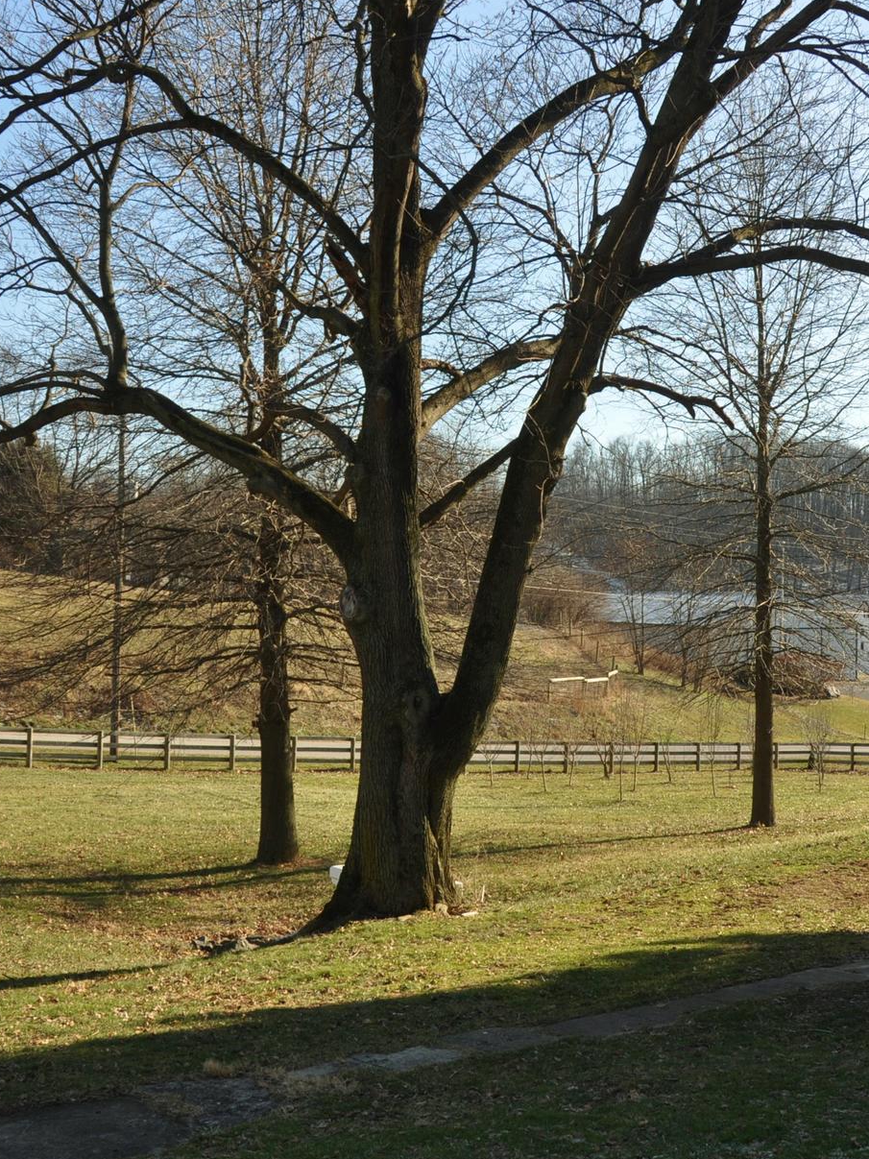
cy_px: 567
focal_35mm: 44
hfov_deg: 32.8
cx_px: 477
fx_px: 1473
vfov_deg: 42.9
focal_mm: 18
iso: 200
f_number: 8
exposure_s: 1/250
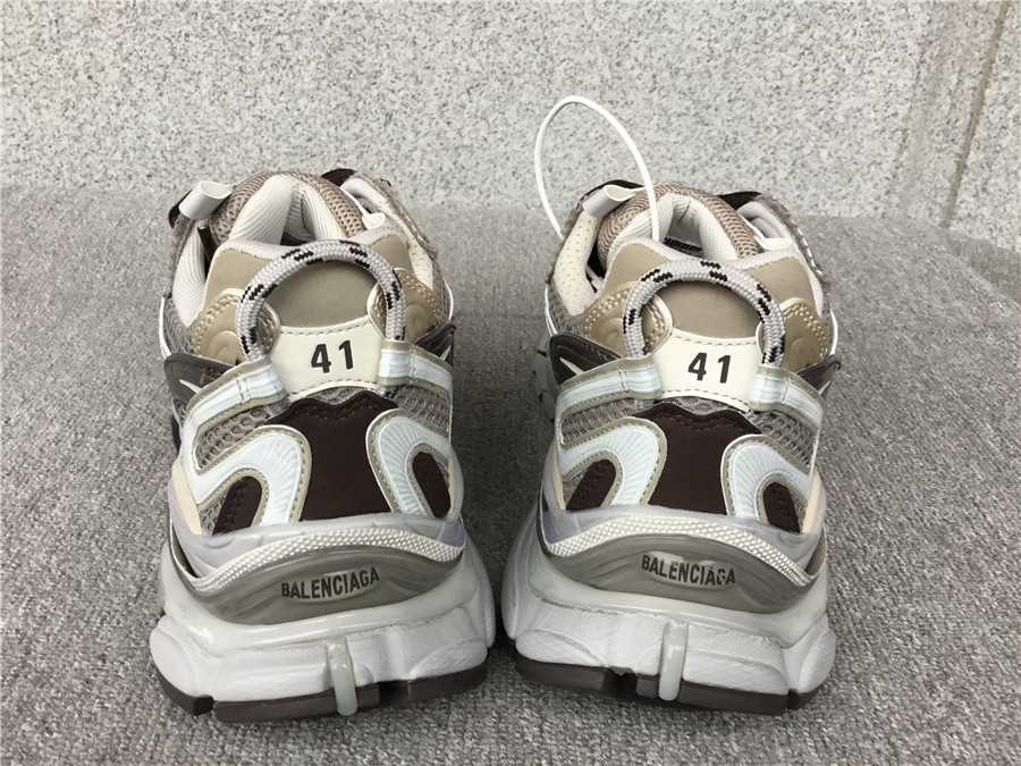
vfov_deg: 45.4
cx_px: 510
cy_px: 383
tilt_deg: -28.4
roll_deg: -2.7
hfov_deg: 58.4
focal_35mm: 31
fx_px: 914
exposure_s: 1/33
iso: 25
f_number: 2.4
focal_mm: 3.3
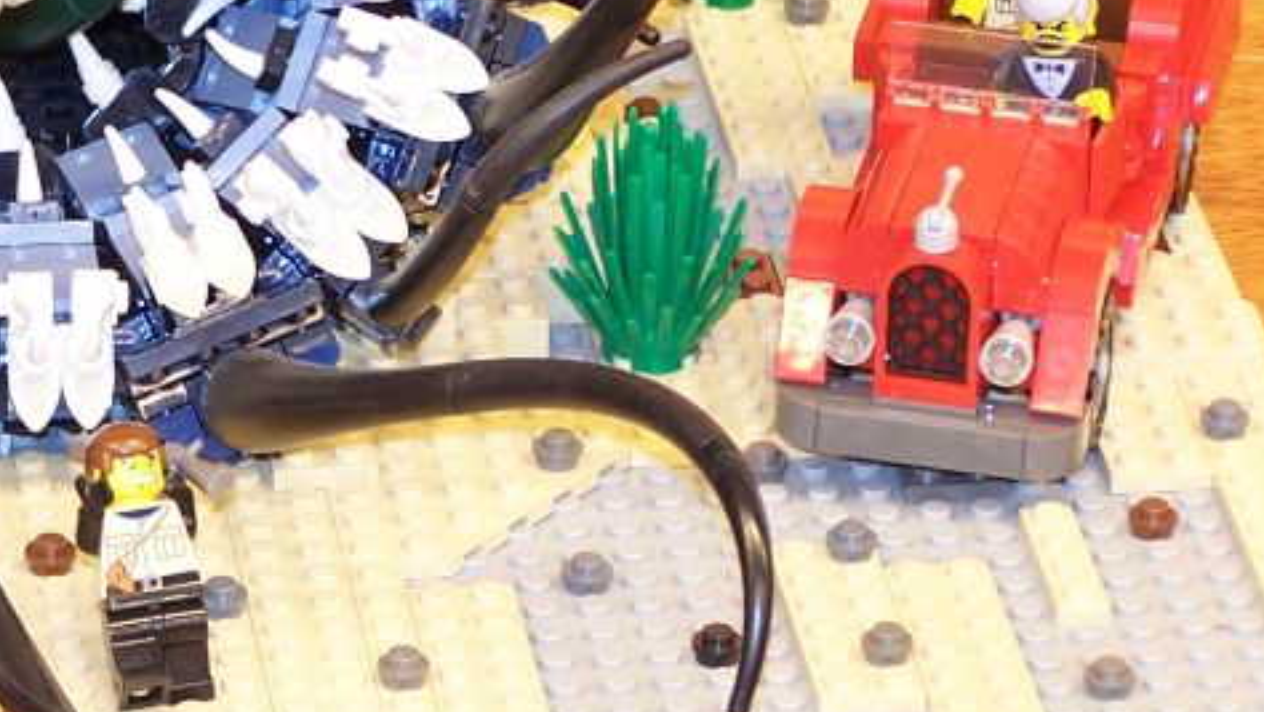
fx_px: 10092
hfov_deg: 7.1
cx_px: 37
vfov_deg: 4.0
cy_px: -107
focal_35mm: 301
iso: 80
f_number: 3.2
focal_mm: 21.2
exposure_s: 1/2
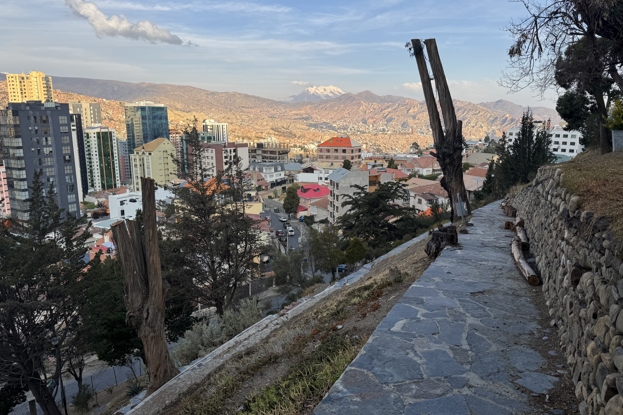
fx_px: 433
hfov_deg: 71.5
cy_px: 197
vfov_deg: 51.3
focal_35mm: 25
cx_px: 311
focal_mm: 6.76
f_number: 1.78
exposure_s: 1/1456
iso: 80
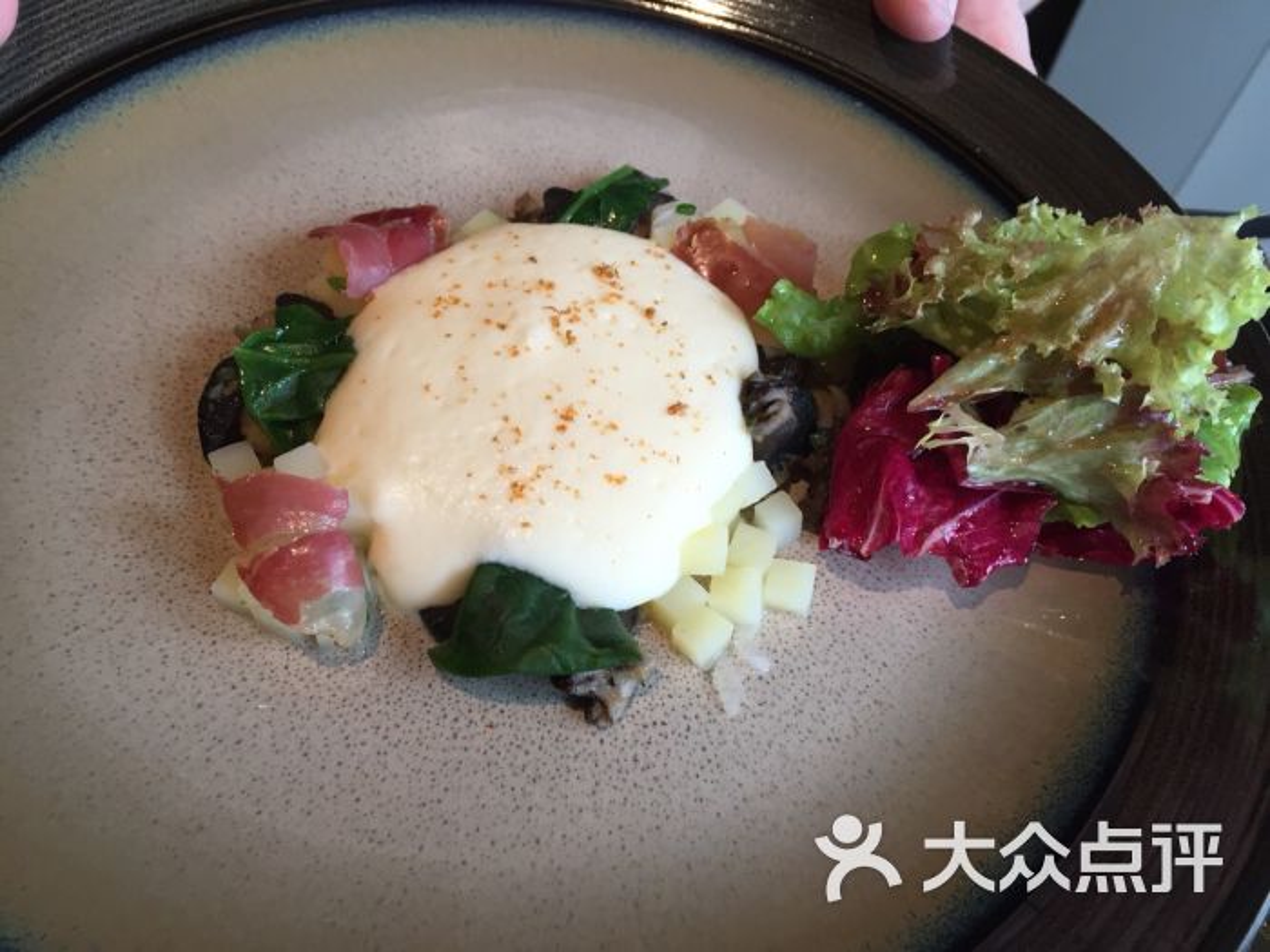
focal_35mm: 29
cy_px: 476
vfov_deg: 48.2
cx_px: 635
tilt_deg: -57.0
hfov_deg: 61.7
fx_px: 1064
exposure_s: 1/30
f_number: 2.2
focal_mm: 4.15
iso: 32
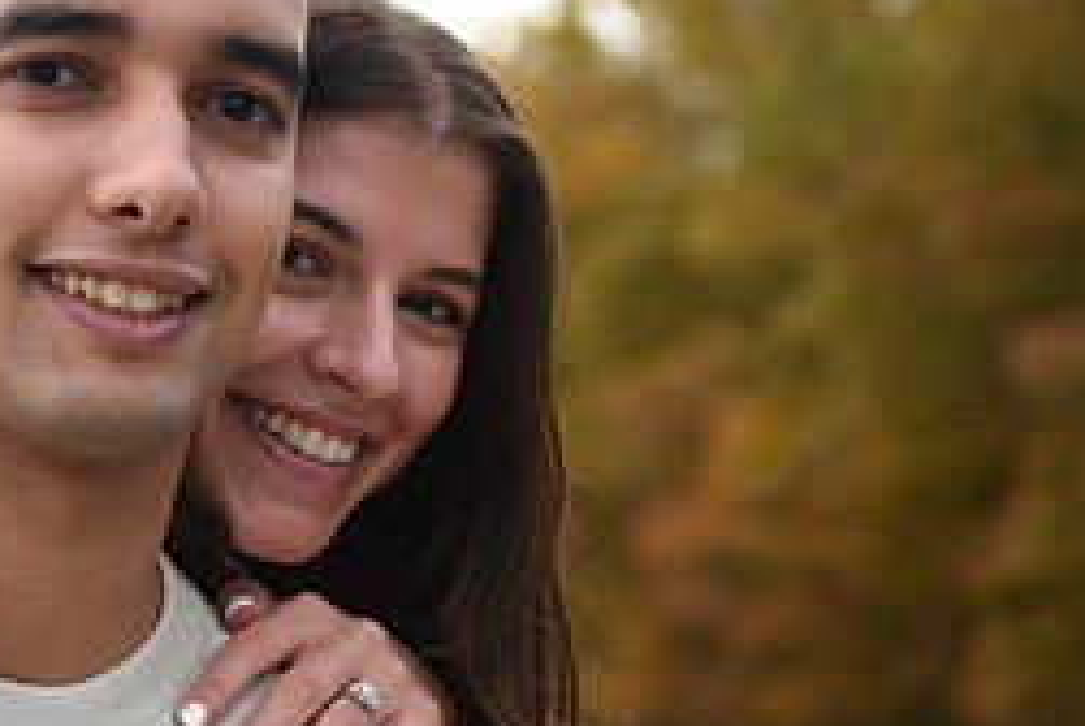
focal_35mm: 121
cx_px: 233
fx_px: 3656
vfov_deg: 11.3
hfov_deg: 16.8
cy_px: 335
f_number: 1.8
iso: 250
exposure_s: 1/4000
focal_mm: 35
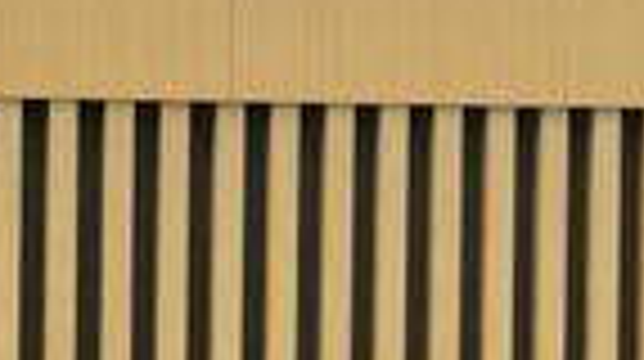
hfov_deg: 3.8
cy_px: 446
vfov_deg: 2.2
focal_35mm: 560
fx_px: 9550
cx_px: 1434
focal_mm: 109
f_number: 7.1
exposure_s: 1/100
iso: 3200
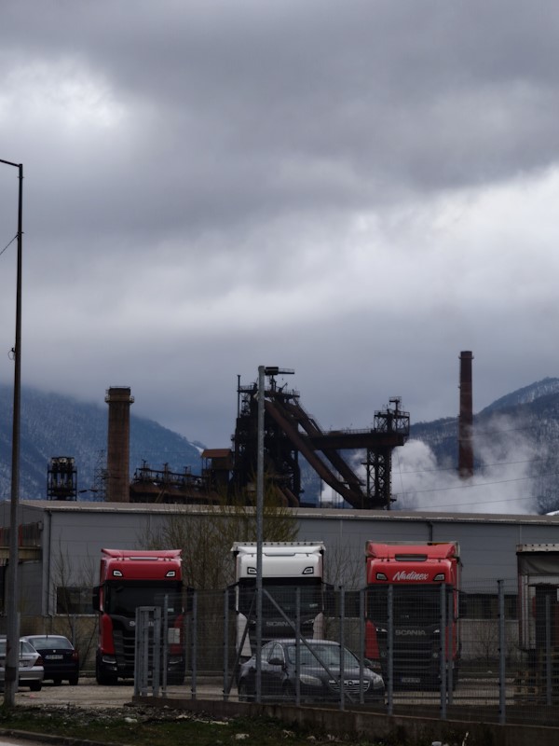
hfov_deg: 12.3
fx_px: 2584
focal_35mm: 120
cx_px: 280
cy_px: 373
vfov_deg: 16.4
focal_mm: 8.8
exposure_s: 1/143
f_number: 2
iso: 50
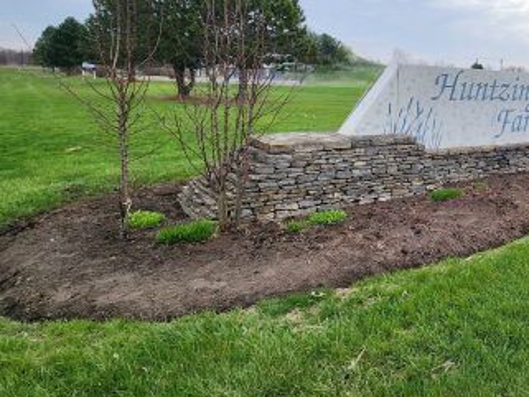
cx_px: 497
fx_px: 413
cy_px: 122
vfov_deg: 50.2
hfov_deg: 54.7
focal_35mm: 27
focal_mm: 2.2
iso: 50
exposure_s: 1/1000
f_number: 2.2
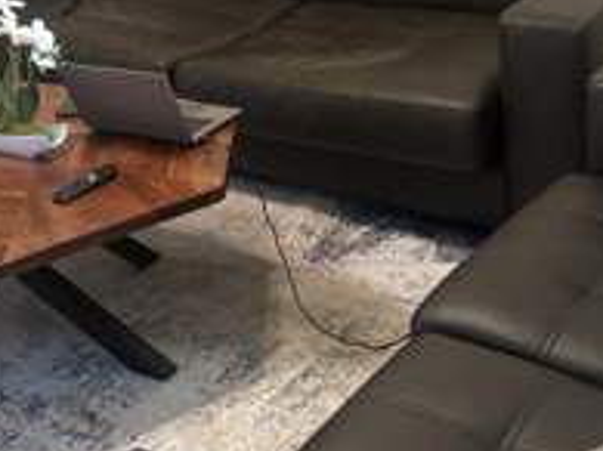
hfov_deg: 30.2
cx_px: 226
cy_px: -51
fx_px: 1114
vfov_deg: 21.7
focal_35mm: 64
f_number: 1.6
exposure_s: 1/60
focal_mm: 5.96
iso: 320
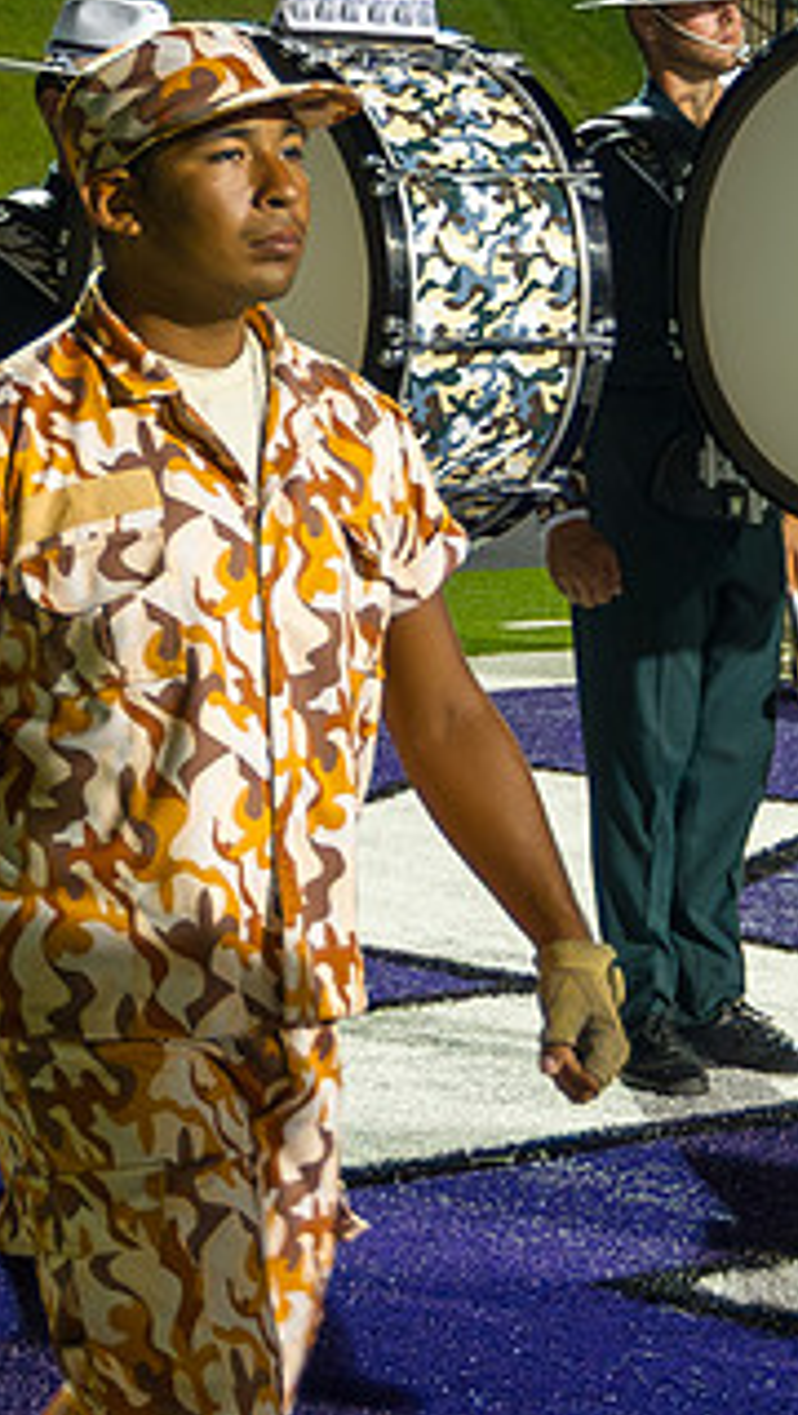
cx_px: 211
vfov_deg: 15.9
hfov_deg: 9.0
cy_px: 513
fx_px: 5066
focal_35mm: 135
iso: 2200
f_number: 4.5
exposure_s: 1/160
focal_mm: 45
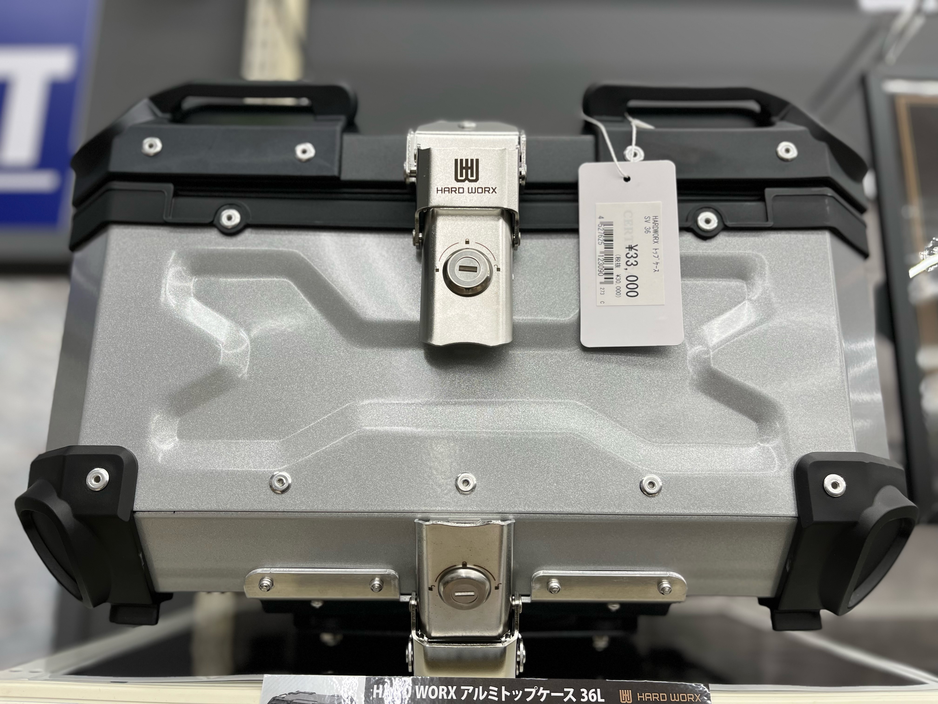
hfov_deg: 67.3
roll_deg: +0.2
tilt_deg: +11.7
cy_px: 352
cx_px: 469
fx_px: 705
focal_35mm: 26
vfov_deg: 53.1
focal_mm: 5.1
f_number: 1.6
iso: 64
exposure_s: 1/120
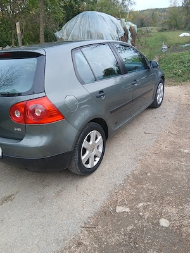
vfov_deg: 67.3
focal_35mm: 26
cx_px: 95
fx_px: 190
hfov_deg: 53.1
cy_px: 126
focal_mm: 3.98
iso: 32
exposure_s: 1/101
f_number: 1.8
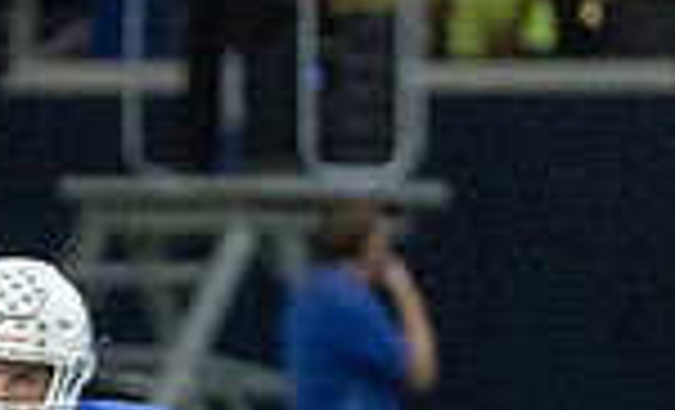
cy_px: 474
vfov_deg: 0.9
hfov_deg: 1.5
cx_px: -597
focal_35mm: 1409
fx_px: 25709
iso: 4000
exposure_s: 1/1250
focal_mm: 200
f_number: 2.8
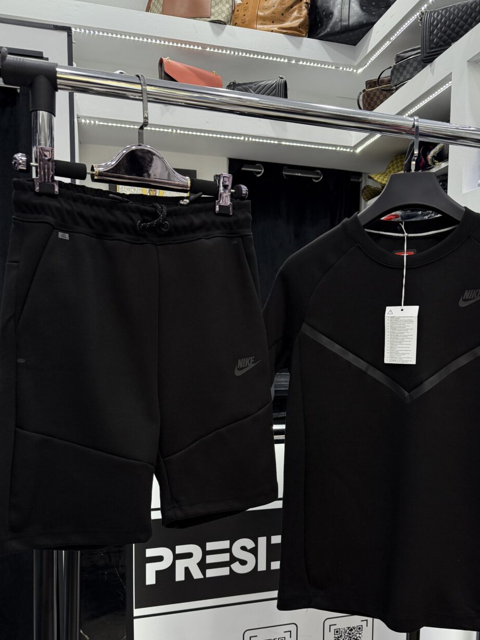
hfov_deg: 45.3
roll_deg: -1.5
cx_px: 279
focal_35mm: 31
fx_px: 573
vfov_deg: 57.8
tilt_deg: -5.2
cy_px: 391
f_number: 1.78
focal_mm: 6.76
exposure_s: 1/185
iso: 200
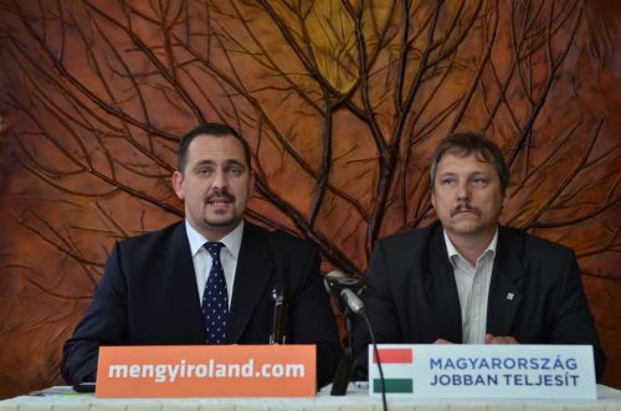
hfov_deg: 24.7
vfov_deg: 16.5
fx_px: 1420
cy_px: 206
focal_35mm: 82
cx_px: 310
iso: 800
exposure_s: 1/100
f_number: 4
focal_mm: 55
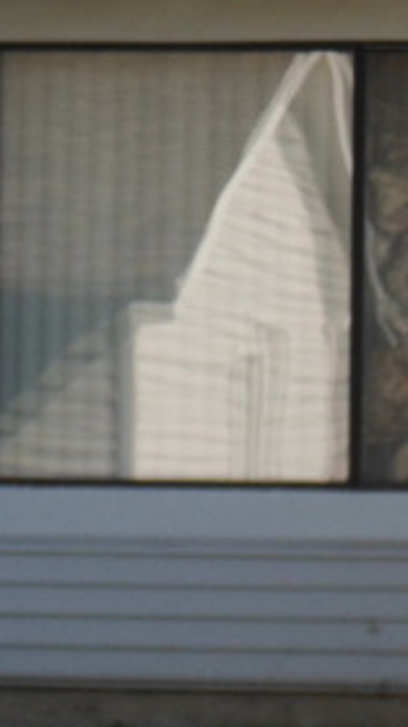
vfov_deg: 7.9
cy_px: -127
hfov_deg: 4.4
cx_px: 1024
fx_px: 5225
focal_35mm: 271
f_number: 4.7
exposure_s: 1/250
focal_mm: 10.6
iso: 80
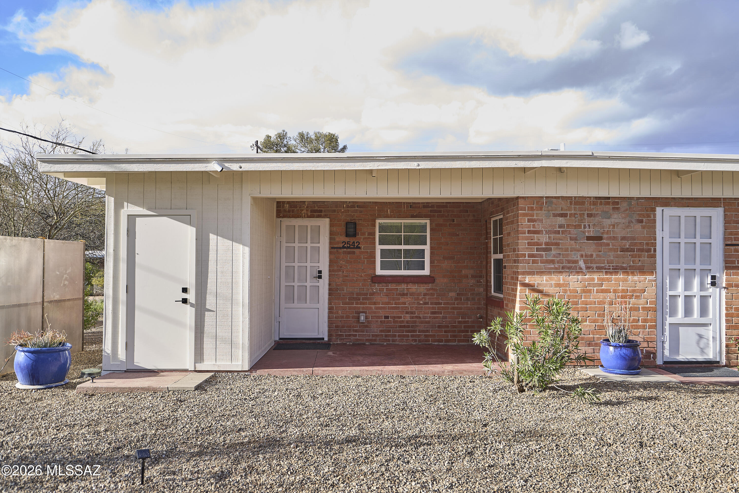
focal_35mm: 29
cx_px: 370
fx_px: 595
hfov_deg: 63.7
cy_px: 246
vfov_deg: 45.0
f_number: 4
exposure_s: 1/400
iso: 320
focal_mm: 29
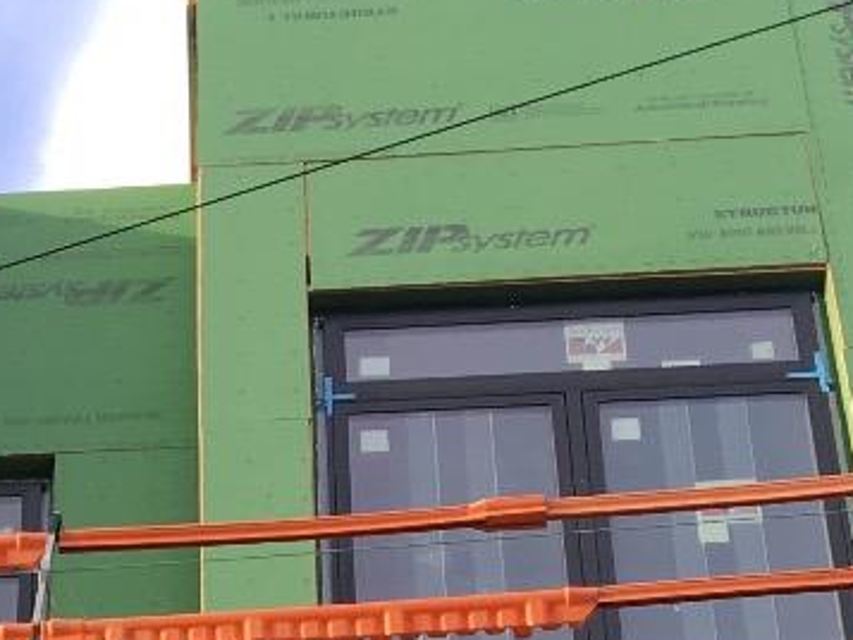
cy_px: 1237
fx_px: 2884
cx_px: -69
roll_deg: -4.4
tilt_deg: +31.2
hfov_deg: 16.4
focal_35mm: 117
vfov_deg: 11.5
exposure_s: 1/314
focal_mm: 4.15
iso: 25
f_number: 2.2
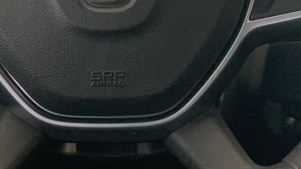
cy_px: -48
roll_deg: +0.2
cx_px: 92
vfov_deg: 7.2
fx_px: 1324
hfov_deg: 12.9
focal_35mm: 166
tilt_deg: -12.5
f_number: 2.4
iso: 200
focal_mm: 6
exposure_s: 1/60
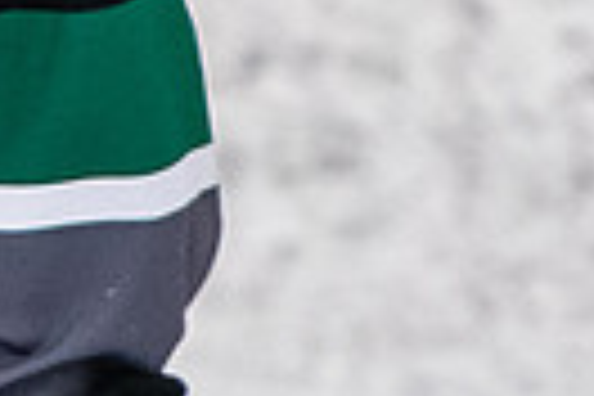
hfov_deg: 0.8
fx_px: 40785
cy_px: -698
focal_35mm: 2472
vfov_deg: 0.6
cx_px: -697
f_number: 3.5
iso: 2500
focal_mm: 200
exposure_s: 1/800
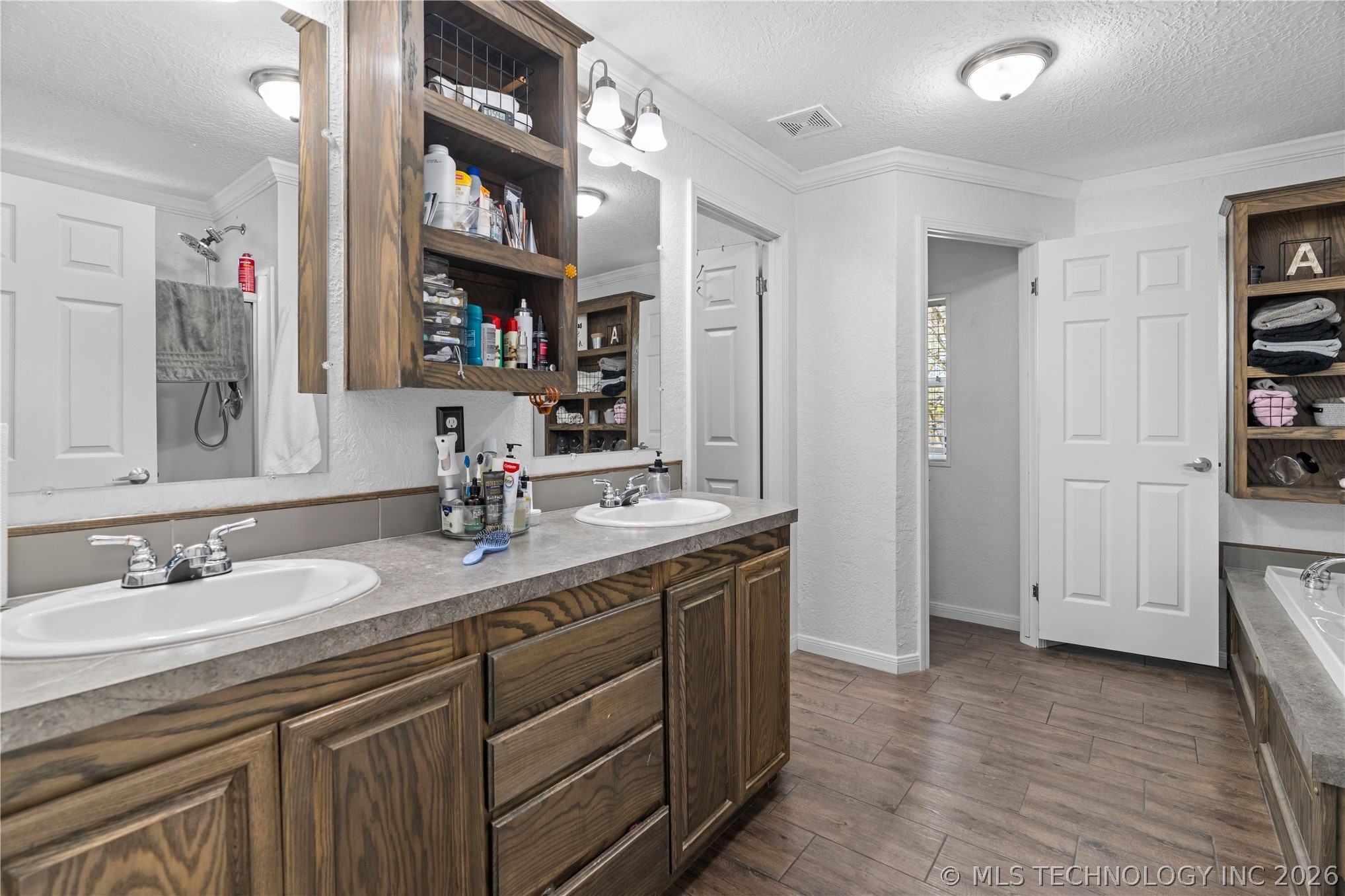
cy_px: 448
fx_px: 598
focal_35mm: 16
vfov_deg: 73.7
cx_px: 672
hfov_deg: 96.8
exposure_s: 1/13
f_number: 5
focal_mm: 16
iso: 800
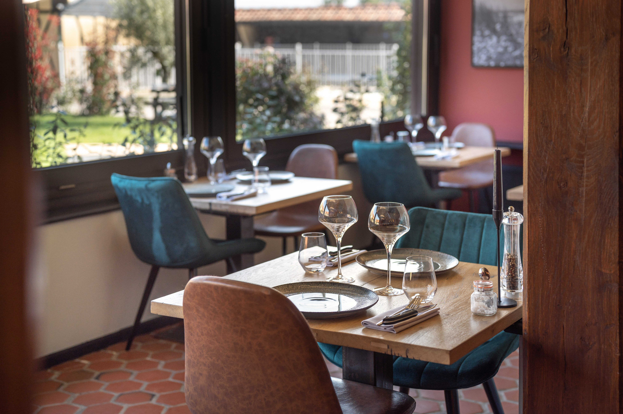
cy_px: 207
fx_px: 865
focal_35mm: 50
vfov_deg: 27.0
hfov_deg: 39.6
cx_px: 312
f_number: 2.8
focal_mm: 50
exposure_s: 1/500
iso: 100
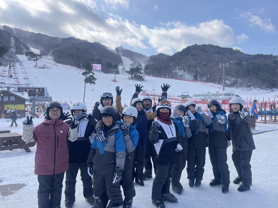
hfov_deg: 67.3
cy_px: 104
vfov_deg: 53.1
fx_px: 209
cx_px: 139
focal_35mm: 26
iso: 32
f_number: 1.6
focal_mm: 4.2
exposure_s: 1/2020
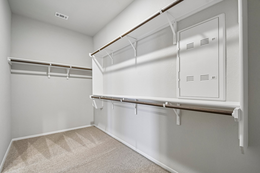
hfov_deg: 100.4
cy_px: 86
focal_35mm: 15
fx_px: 108
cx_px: 130
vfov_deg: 77.3
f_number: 8
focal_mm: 10
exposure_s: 1/3.33
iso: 400
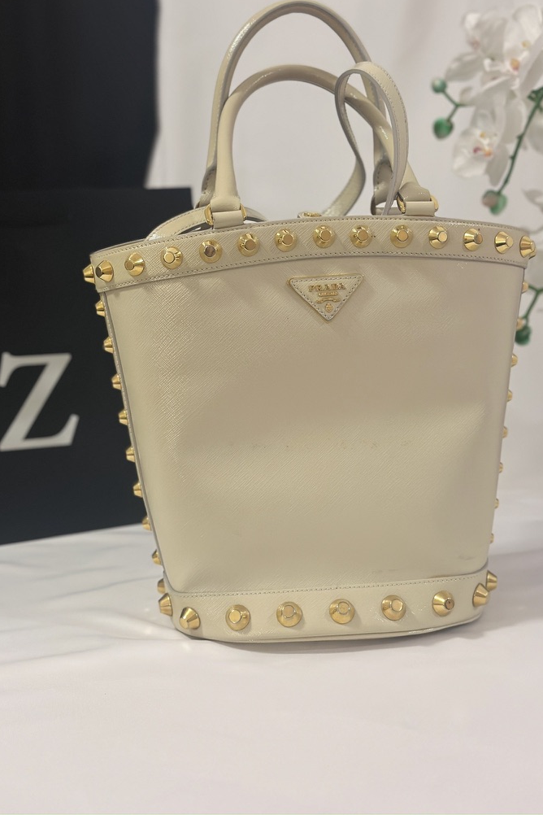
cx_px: 239
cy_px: 399
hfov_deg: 26.5
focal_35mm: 51
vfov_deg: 38.9
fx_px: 1154
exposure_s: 1/50
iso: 250
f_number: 1.78
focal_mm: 6.86
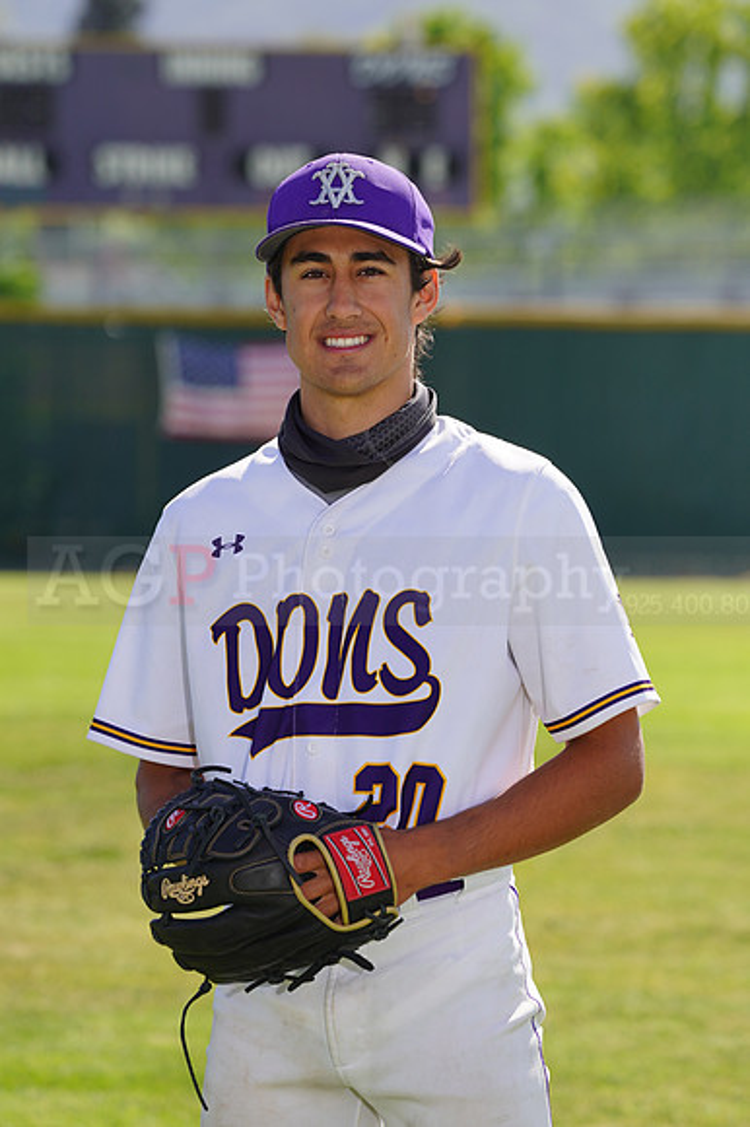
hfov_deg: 5.8
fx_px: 7446
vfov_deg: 8.7
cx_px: 375
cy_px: 564
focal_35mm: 238
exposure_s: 1/250
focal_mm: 238
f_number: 8
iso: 100
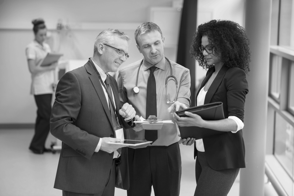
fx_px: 694
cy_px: 98
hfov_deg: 23.9
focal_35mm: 85
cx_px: 147
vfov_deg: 16.1
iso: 640
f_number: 2.5
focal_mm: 85
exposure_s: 1/200
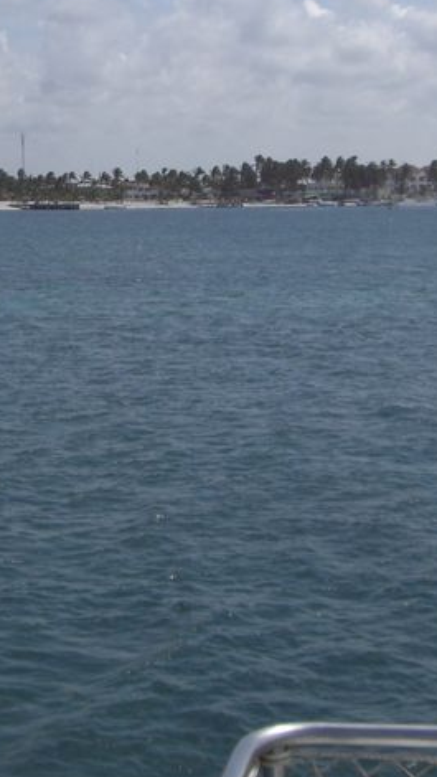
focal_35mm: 90
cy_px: 185
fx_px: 1854
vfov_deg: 23.4
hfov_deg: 13.4
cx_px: 64
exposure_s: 1/320
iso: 64
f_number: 8
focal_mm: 6.2
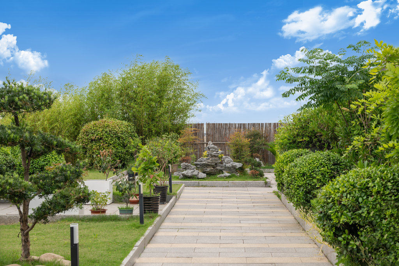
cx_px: 200
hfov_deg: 35.6
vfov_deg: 24.2
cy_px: 133
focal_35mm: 56
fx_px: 621
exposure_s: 1/250
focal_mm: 56
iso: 100
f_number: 6.3
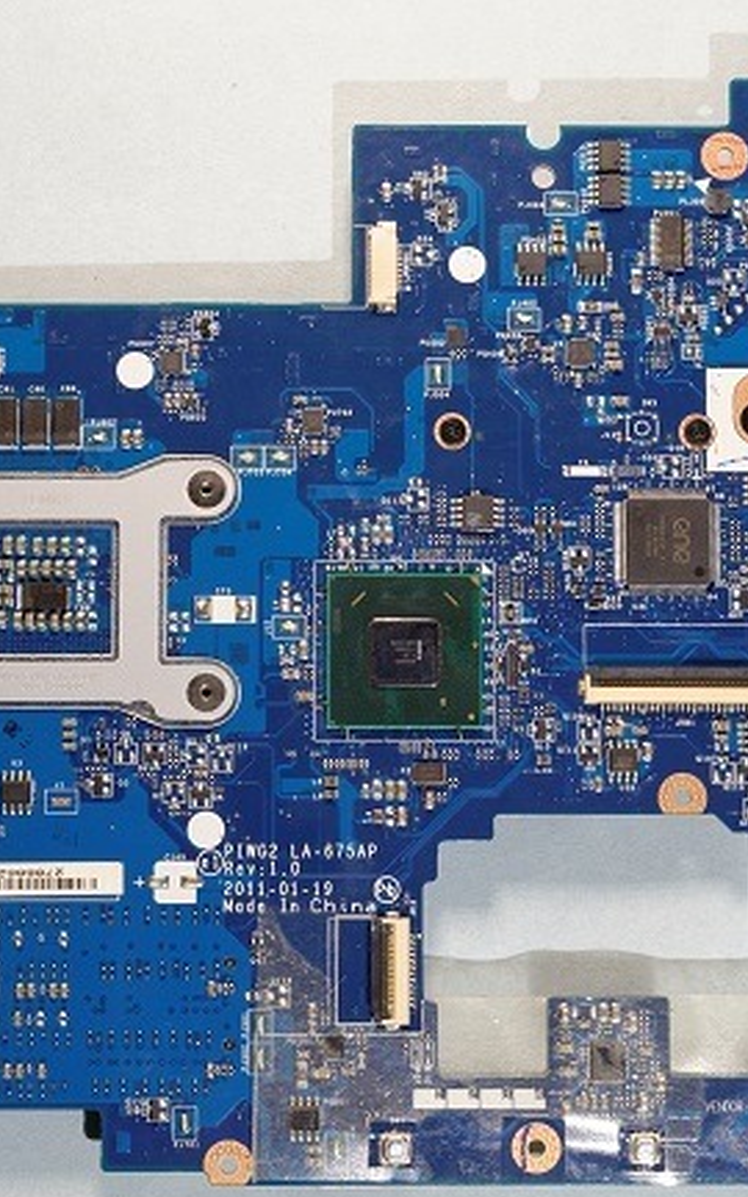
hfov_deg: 17.0
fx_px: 2508
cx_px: 327
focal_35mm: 77
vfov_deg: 26.8
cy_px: 640
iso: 100
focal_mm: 29
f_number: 8
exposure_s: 1/3
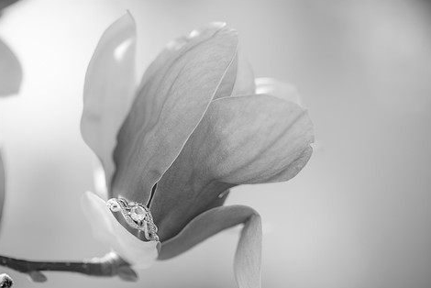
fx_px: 1330
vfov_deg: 12.4
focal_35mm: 111
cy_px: 142
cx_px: 173
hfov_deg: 18.4
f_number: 3.3
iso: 100
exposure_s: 1/200
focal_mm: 90
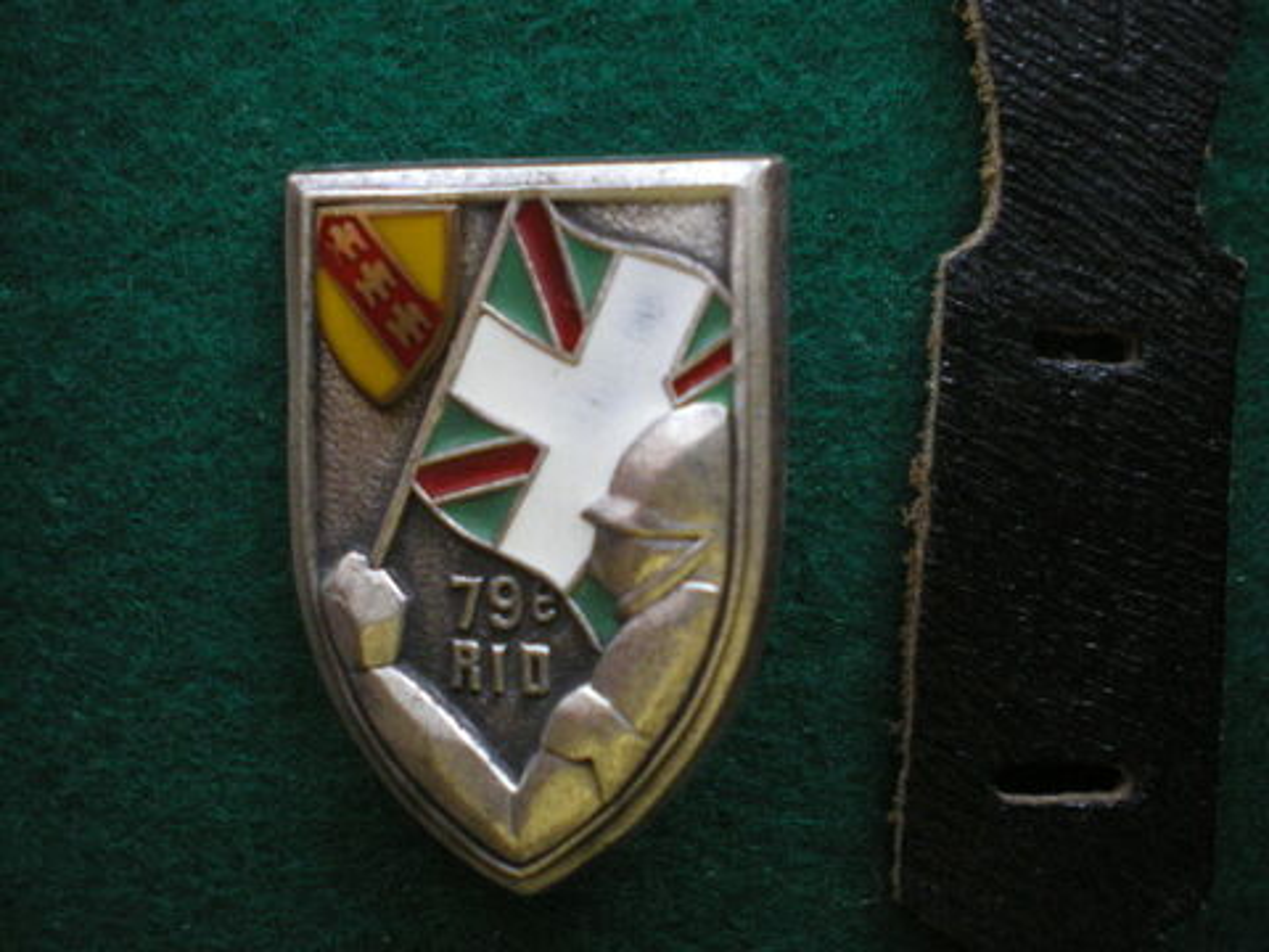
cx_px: 634
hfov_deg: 49.0
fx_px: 1393
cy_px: 476
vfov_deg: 37.7
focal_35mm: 38
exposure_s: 1/40
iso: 400
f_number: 3.1
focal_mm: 6.3
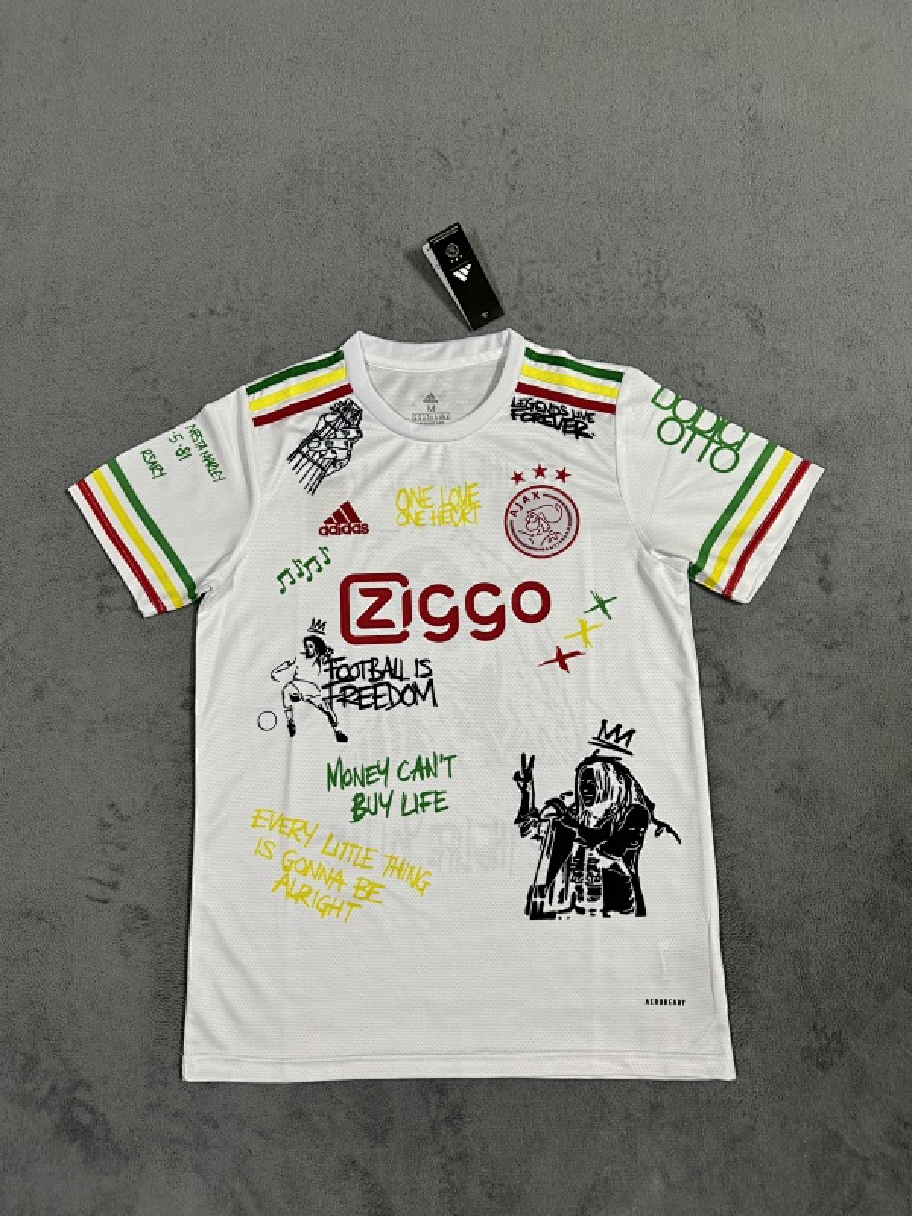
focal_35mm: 24
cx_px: 456
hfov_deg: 56.8
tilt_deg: -81.0
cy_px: 608
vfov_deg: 71.6
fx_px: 843
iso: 200
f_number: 1.78
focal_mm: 6.76
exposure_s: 1/50
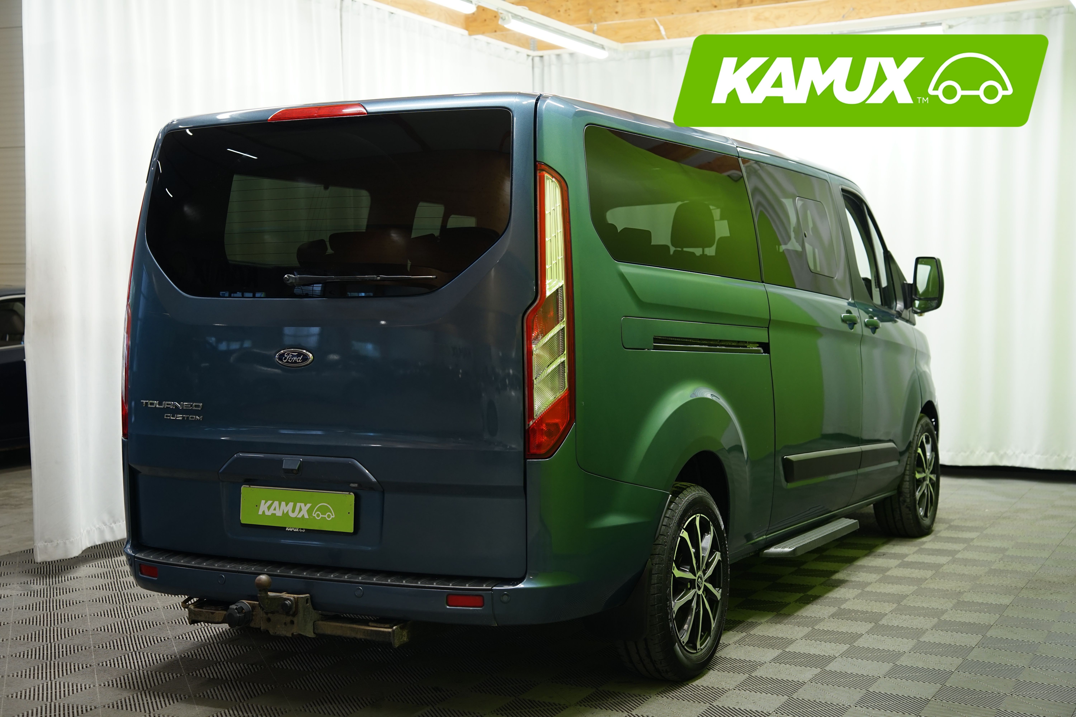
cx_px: 538
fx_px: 1405
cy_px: 358
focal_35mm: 47
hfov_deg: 41.9
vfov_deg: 28.6
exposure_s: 1/20
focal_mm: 47
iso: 500
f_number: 4
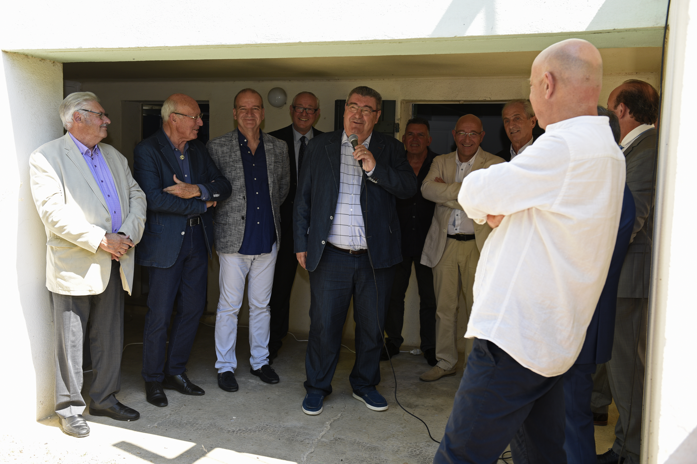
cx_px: 342
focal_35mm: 39
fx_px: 755
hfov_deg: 49.6
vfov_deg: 34.2
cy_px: 228
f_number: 5
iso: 100
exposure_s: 1/100
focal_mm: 38
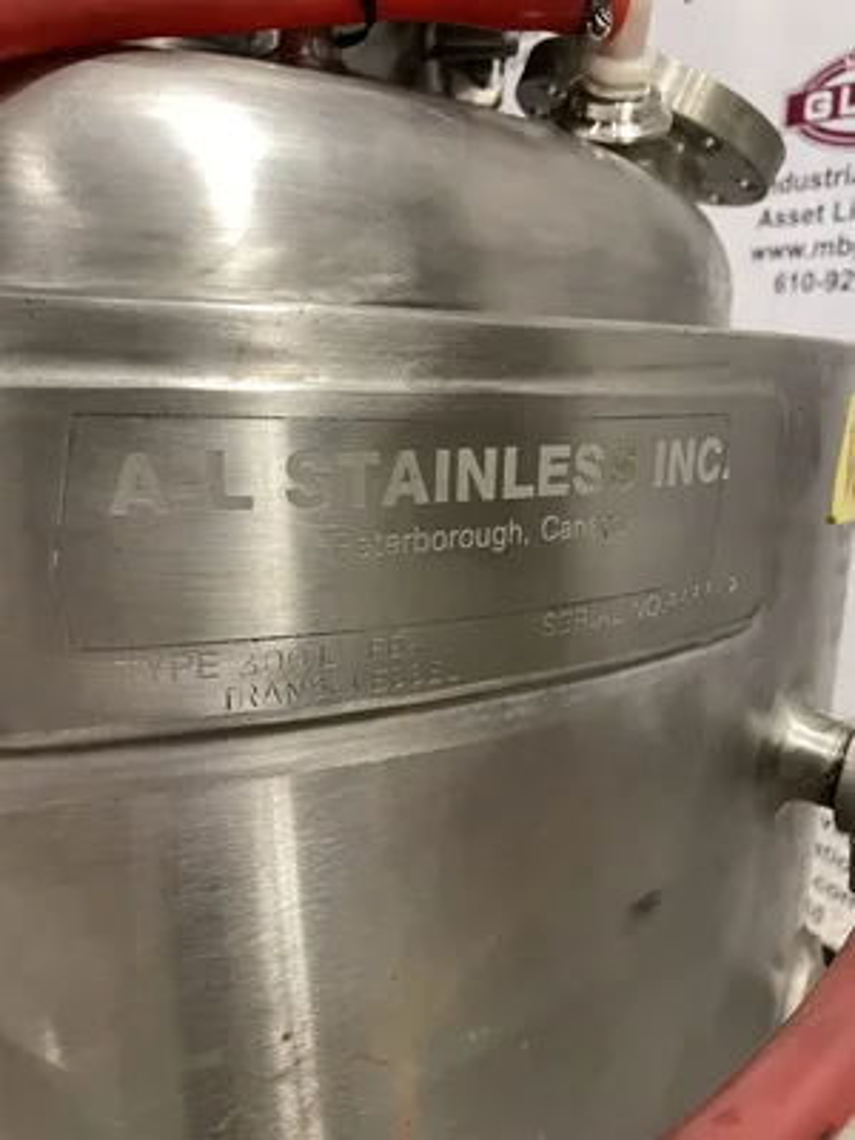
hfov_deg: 53.1
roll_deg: -1.5
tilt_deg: -11.4
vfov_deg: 67.3
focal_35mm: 26
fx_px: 856
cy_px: 570
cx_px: 428
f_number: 1.6
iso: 400
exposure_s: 1/60
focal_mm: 4.2
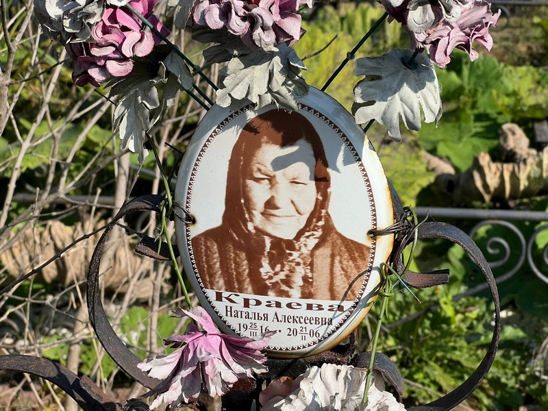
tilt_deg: -16.8
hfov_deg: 25.3
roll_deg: +3.0
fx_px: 1219
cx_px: 274
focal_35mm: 77
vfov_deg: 19.1
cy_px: 206
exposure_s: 1/1074
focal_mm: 9
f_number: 2.8
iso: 32
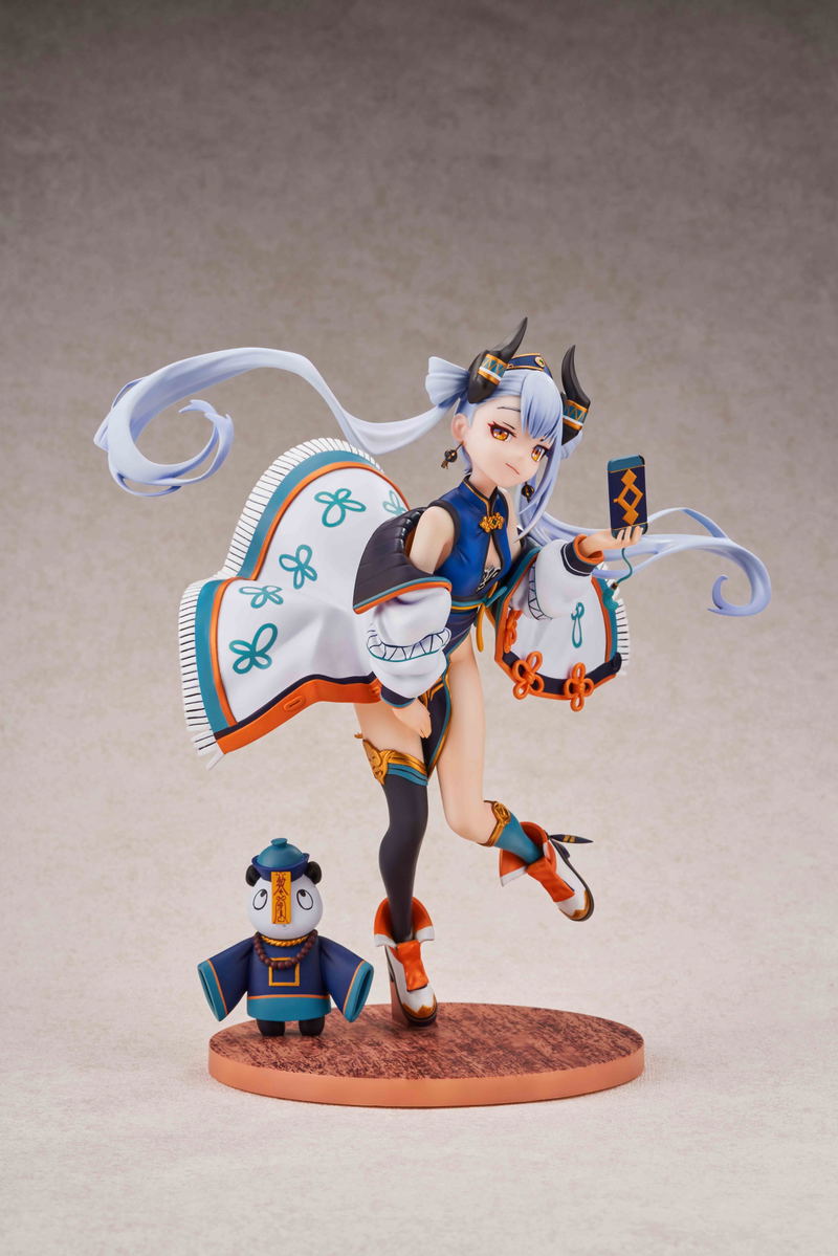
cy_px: 628
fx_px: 3140
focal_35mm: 90
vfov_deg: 22.6
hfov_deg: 15.2
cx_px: 419
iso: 100
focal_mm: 90
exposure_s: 1/160
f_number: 18
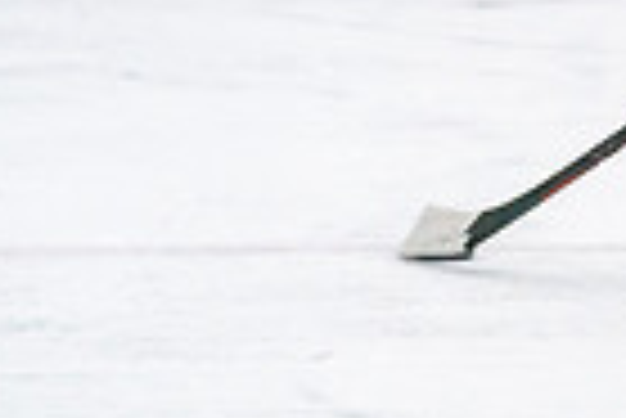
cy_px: -447
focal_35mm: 628
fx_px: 10931
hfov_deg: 3.3
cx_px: 859
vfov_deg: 2.2
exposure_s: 1/1250
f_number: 2.8
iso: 3200
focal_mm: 138
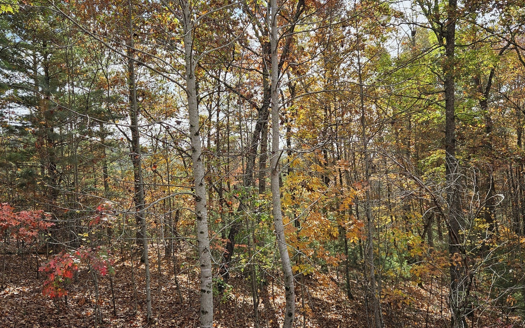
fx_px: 472
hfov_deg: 58.1
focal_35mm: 33
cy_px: 174
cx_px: 260
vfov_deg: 38.3
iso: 25
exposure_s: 1/794
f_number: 1.8
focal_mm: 5.4
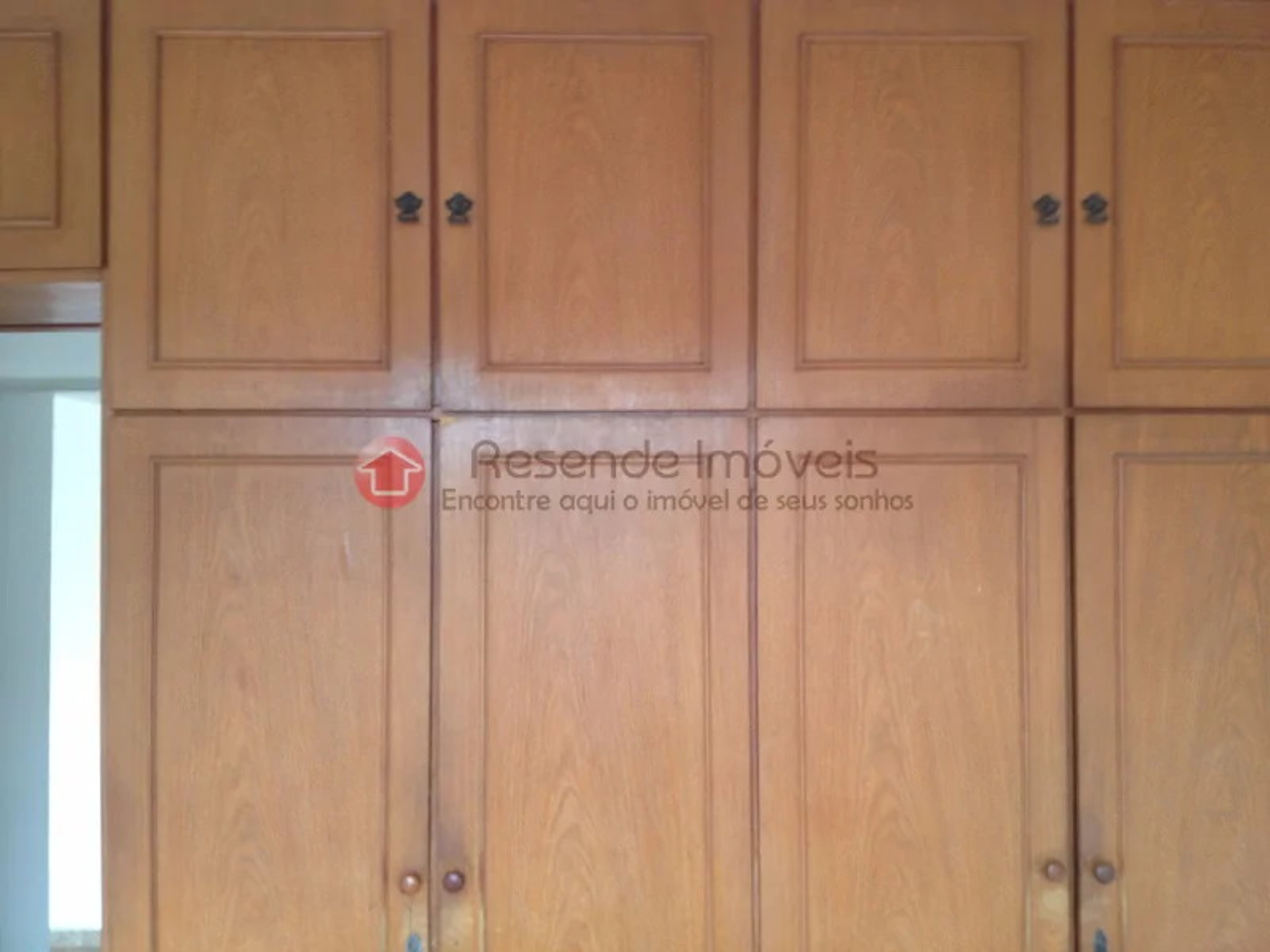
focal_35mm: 35
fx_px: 1284
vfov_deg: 40.7
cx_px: 635
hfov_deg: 52.6
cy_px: 476
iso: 50
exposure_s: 1/40
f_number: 2.4
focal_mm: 4.28
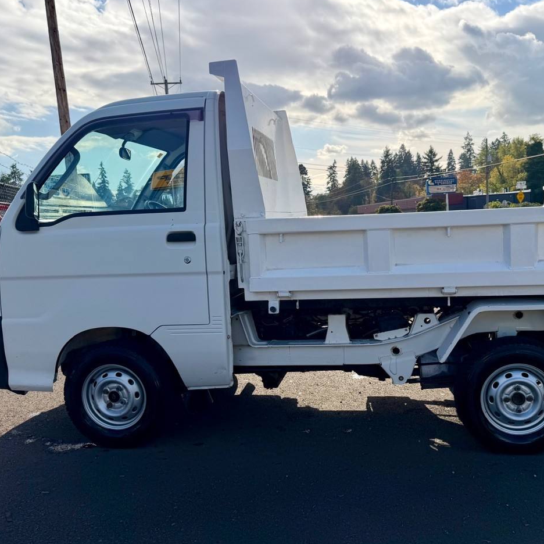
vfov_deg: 55.6
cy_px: 270
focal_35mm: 29
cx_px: 323
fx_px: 516
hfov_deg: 55.3
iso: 80
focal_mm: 6.76
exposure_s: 1/6711
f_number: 1.78
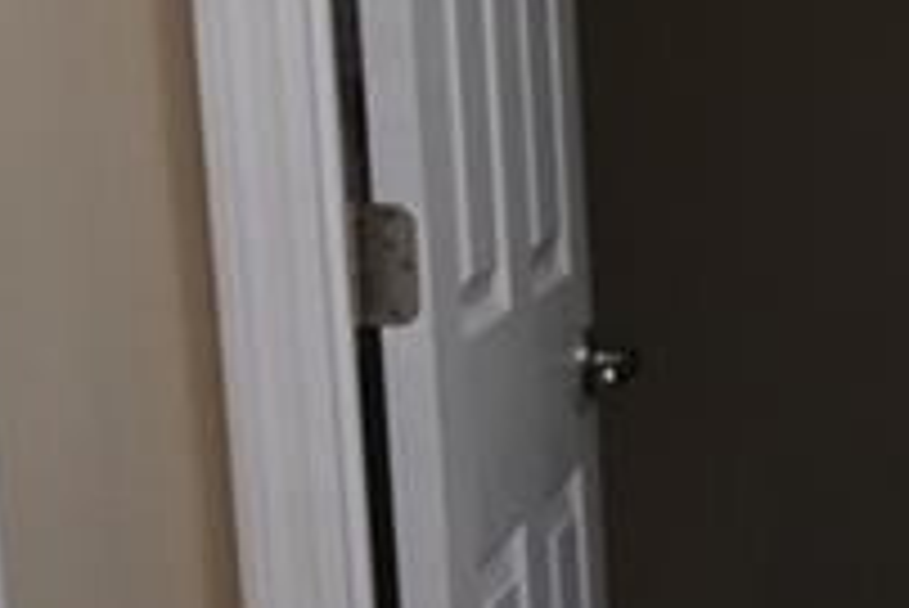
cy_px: 552
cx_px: 1858
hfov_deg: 14.8
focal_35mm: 111
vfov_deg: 12.3
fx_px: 2805
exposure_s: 1/160
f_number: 4
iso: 400
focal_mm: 14
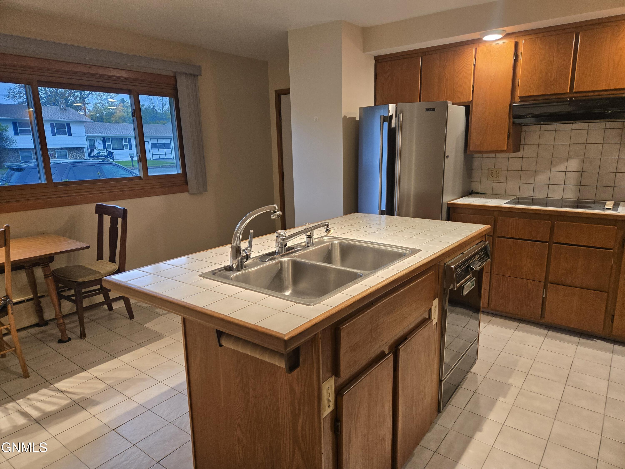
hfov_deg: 73.9
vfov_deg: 58.9
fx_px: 415
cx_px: 312
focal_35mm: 23
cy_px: 234
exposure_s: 1/120
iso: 250
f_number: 1.8
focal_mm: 5.4
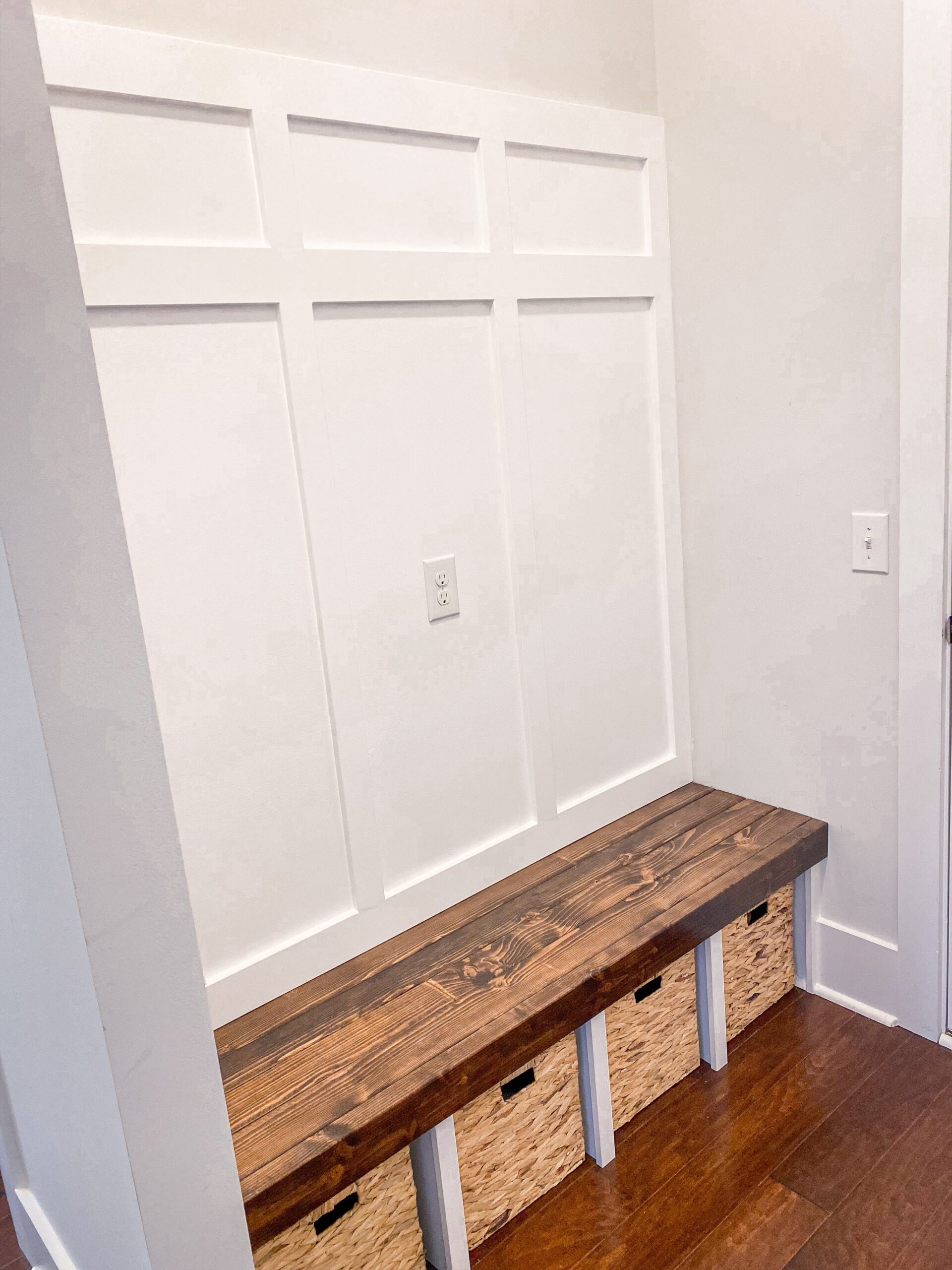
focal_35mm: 26
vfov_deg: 67.3
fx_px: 953
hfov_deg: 53.1
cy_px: 635
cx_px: 476
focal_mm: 4.25
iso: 160
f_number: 1.8
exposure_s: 1/60
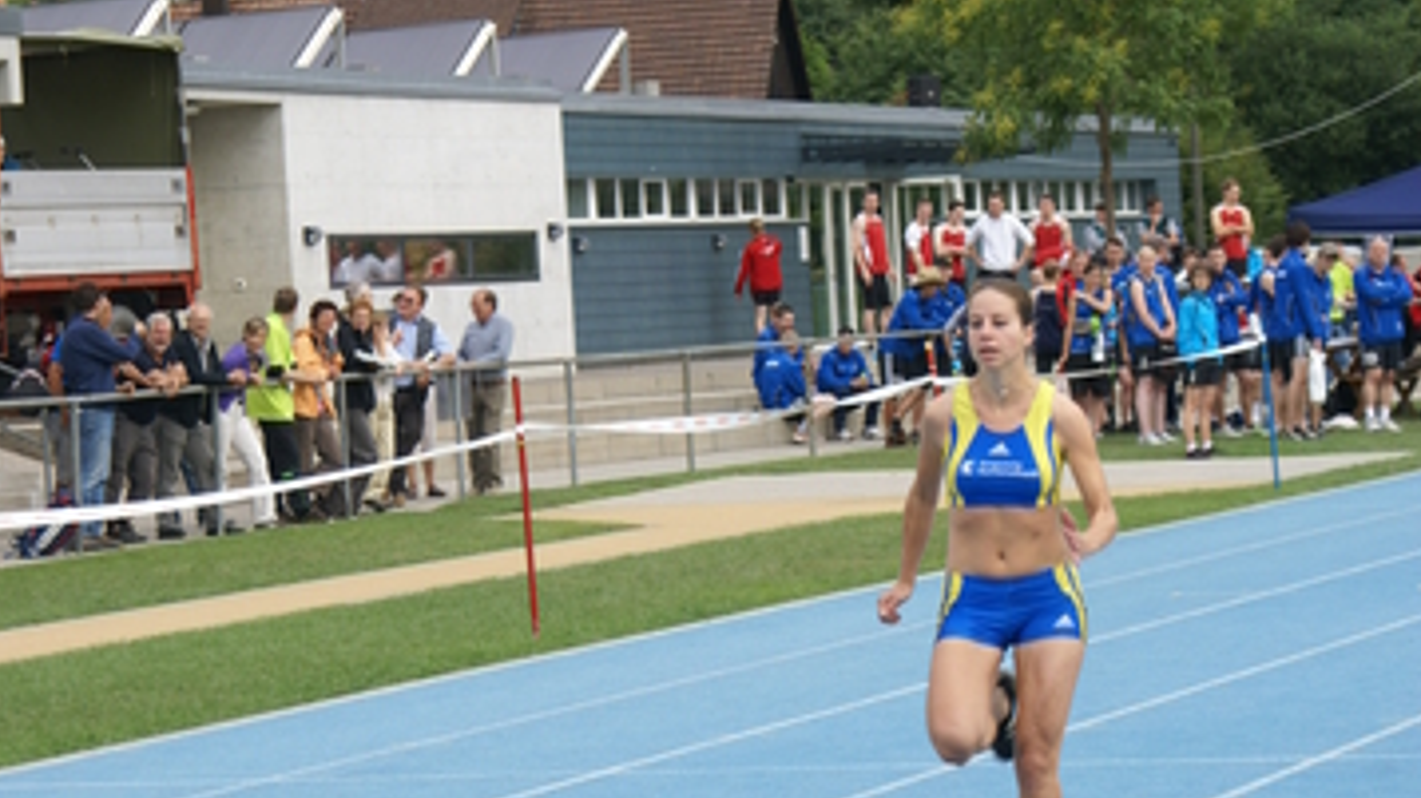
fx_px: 6252
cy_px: 433
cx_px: 710
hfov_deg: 13.0
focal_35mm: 166
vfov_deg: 7.3
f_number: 6.3
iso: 100
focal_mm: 70
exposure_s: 1/250
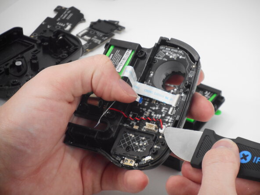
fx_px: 1502
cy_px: 98
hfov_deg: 9.9
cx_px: 130
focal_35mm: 200
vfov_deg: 7.4
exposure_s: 1/60
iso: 320
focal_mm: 36
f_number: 6.6
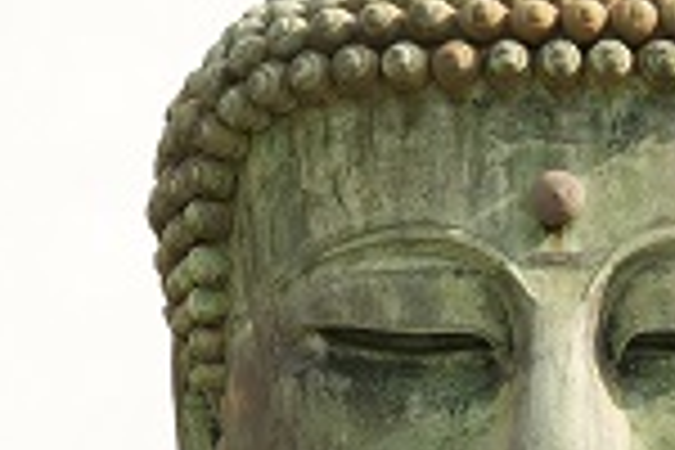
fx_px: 5625
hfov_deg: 6.9
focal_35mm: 300
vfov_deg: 4.5
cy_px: 1066
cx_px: 590
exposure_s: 1/160
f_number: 6.3
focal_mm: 44
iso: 100
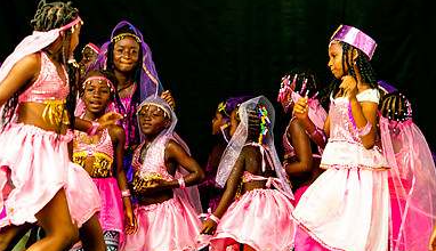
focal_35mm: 397
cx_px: 99
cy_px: 62
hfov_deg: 5.4
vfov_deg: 3.1
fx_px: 4616
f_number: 5.6
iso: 160
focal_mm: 175
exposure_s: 1/200
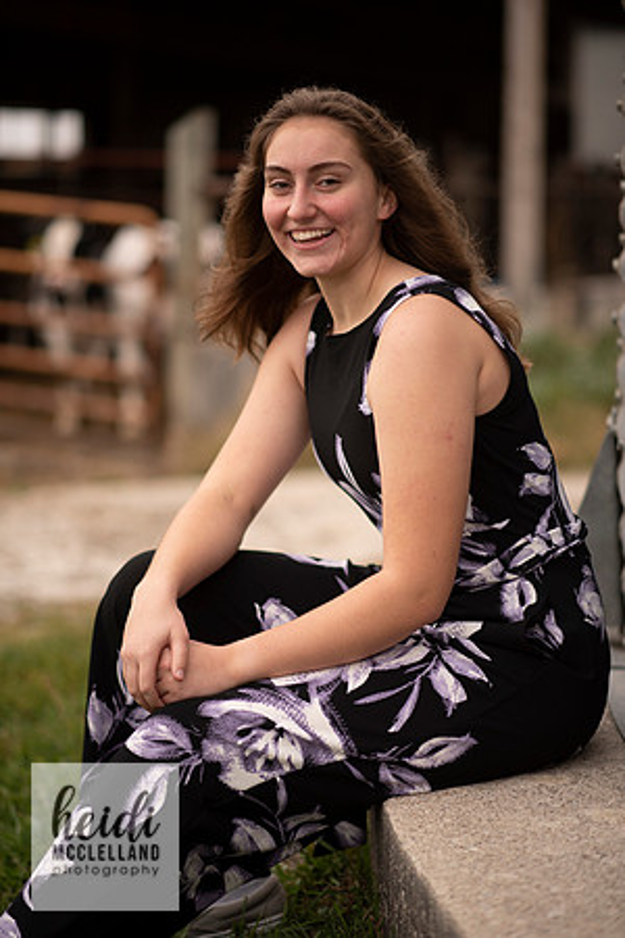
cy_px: 469
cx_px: 312
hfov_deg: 16.1
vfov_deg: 23.9
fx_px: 2213
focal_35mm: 85
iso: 320
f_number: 1.8
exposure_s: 1/500
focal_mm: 85
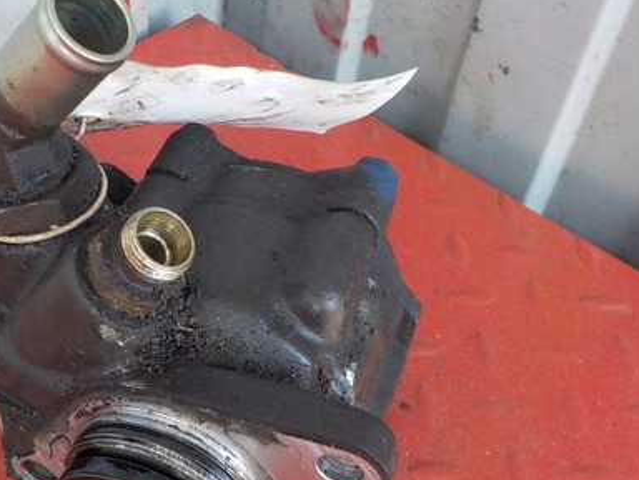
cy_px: 285
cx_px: 206
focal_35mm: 50
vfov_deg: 29.0
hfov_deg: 37.7
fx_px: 923
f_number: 3.3
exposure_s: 1/30
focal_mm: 4.1
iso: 360
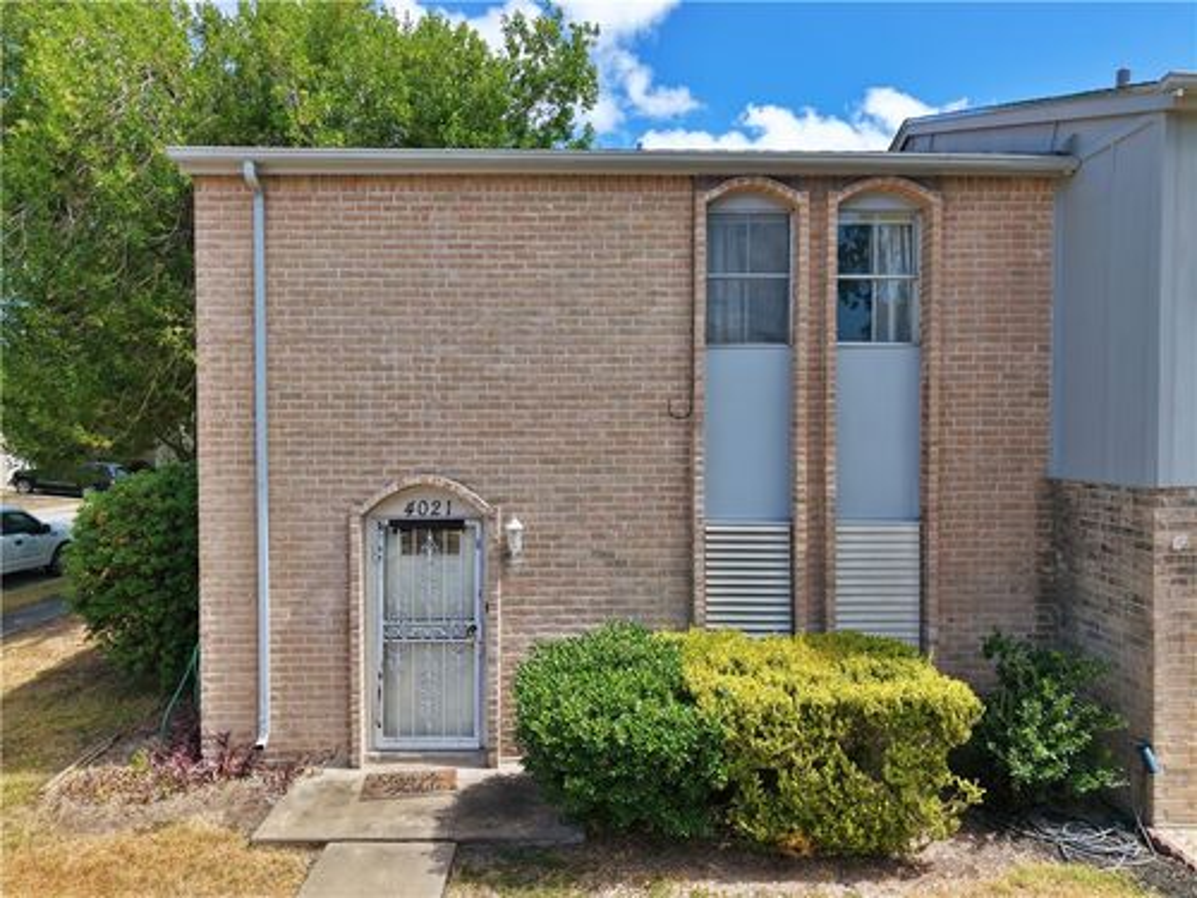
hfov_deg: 71.6
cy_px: 449
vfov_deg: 56.8
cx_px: 598
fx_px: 830
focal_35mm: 24
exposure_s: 1/60
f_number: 1.8
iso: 160
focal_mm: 8.67
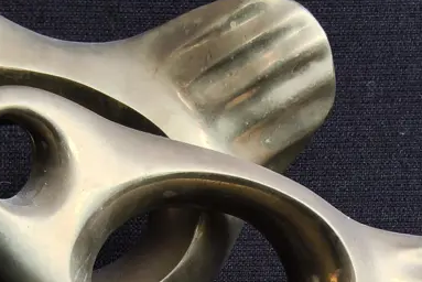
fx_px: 880
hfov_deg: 26.7
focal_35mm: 75
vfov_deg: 16.7
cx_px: 309
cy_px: 410
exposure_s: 1/100
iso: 64
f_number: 2
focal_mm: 2.87
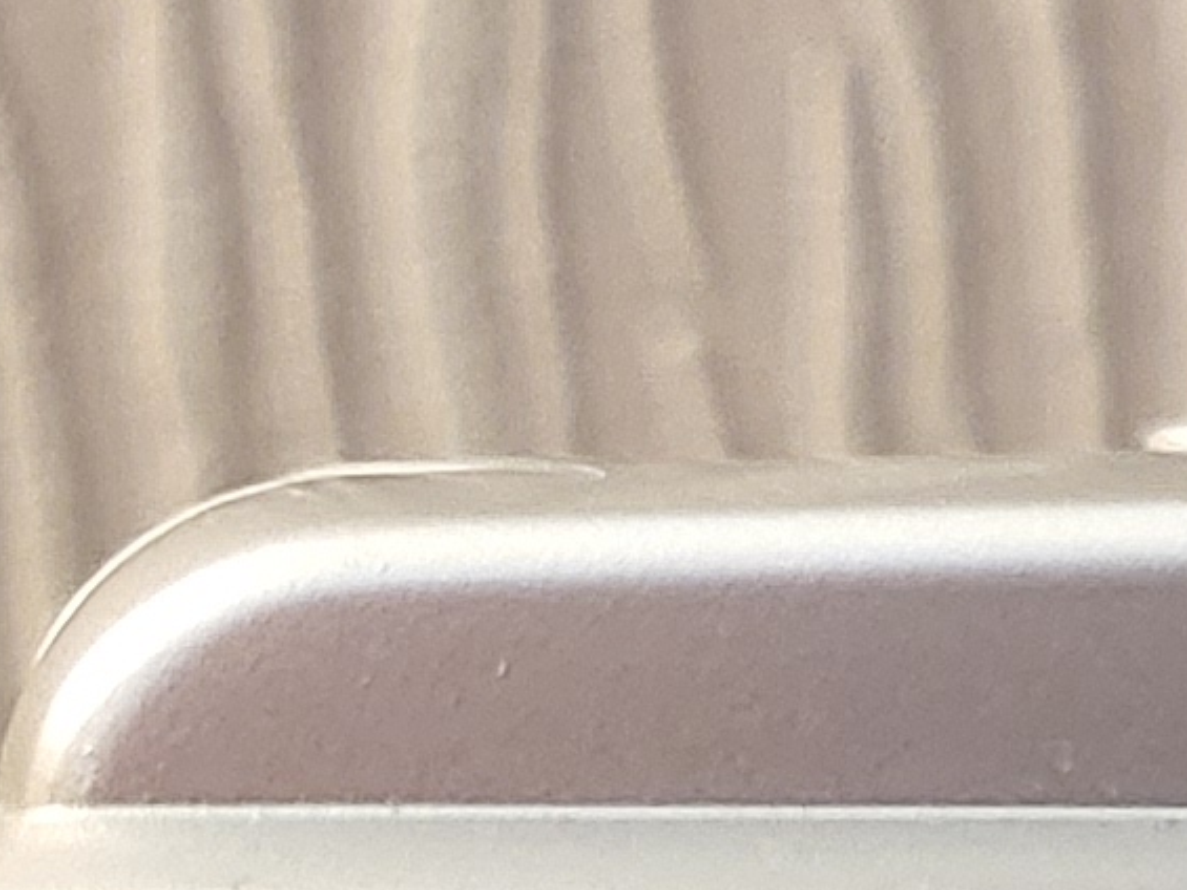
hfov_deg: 9.3
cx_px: 3130
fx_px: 6311
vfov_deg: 7.8
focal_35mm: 184
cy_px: 1568
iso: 640
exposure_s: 1/50
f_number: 1.8
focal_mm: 4.25
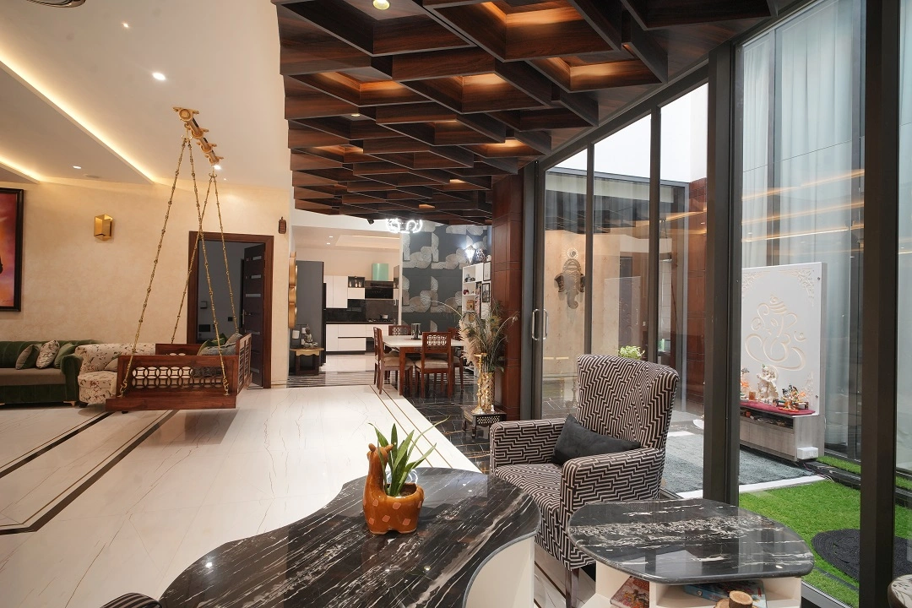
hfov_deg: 90.0
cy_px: 304
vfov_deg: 67.4
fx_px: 456
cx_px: 456
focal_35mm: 18
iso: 1000
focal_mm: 18
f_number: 6.3
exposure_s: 1/25
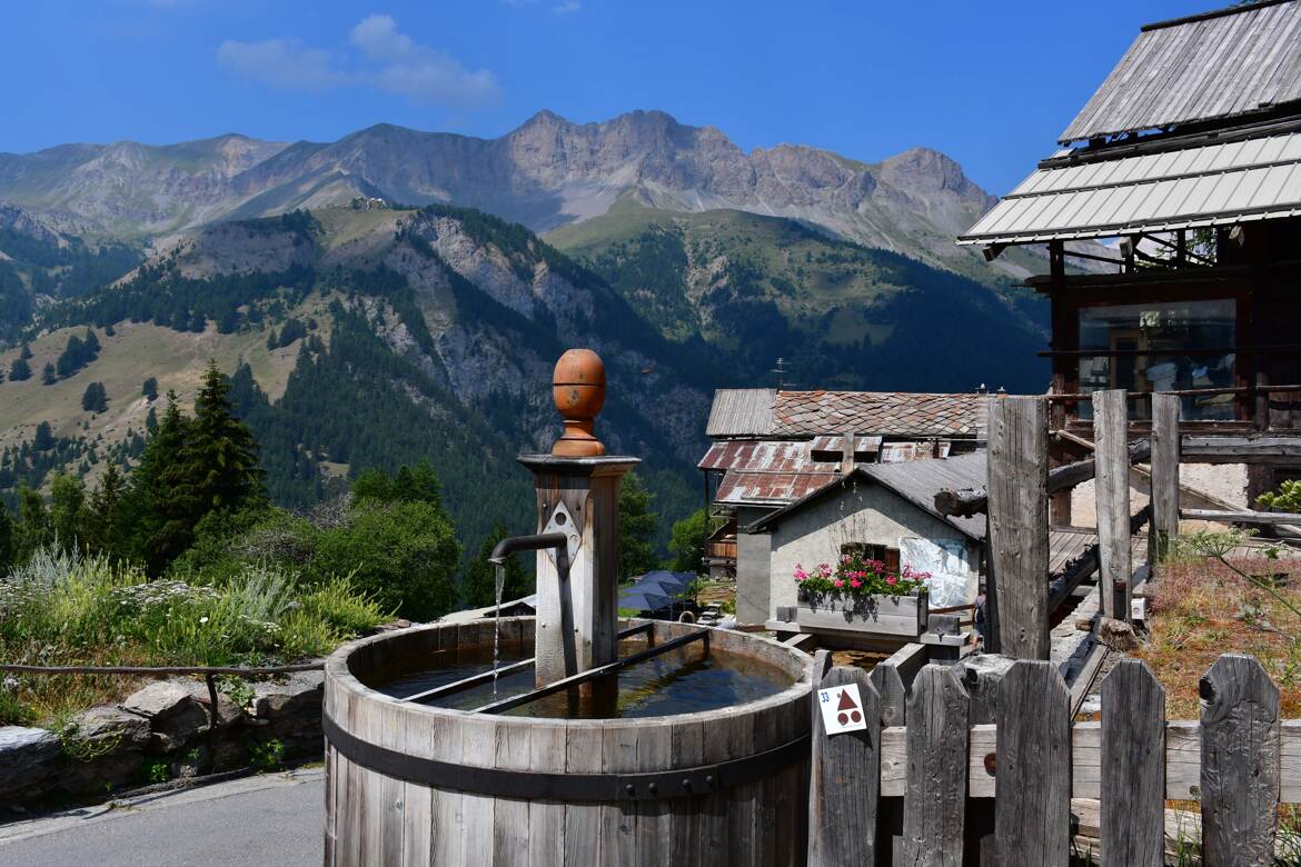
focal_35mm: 30
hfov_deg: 61.9
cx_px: 650
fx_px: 1084
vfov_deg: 43.6
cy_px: 434
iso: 200
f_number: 11
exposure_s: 1/400
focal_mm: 20
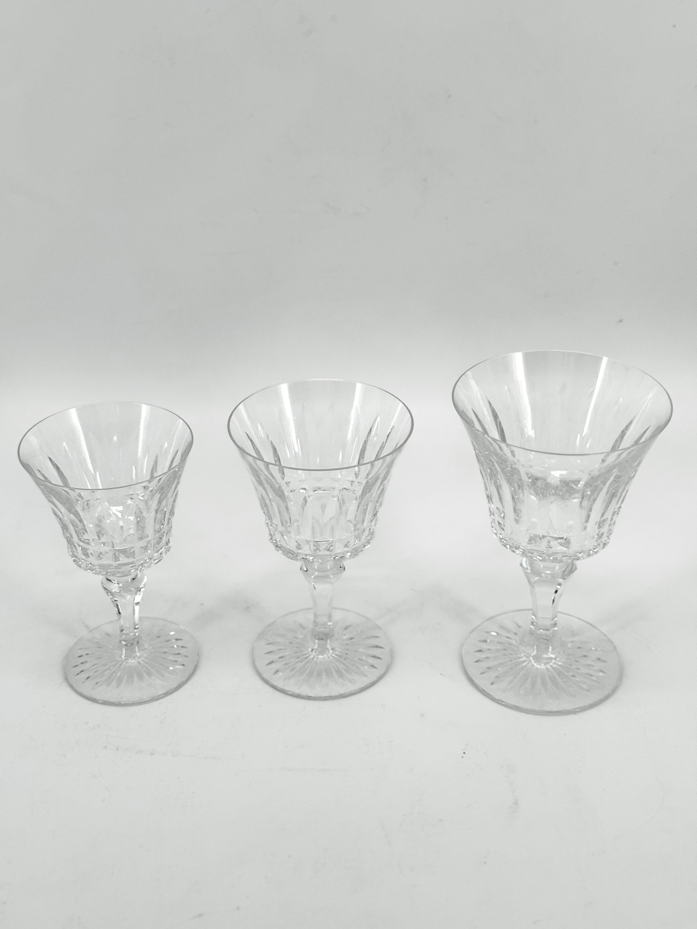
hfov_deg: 30.3
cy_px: 464
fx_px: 1289
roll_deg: +0.2
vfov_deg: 39.7
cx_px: 348
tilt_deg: -30.4
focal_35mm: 48
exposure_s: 1/1637
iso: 64
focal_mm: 6.86
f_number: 1.78
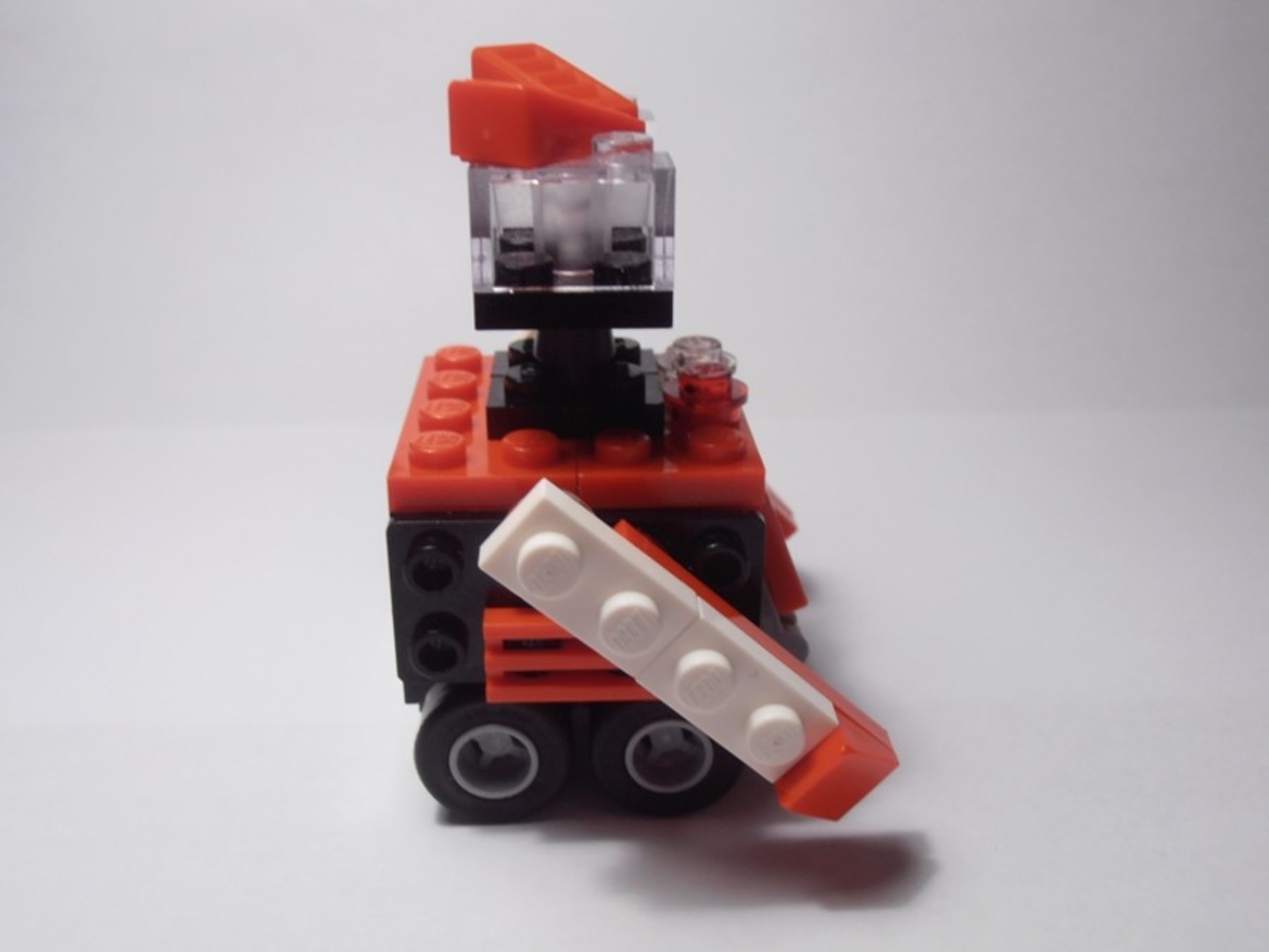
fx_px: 1356
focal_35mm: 37
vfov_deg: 38.7
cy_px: 476
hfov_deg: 50.1
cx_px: 634
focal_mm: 6.61
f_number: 3.9
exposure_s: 1/50
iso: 80
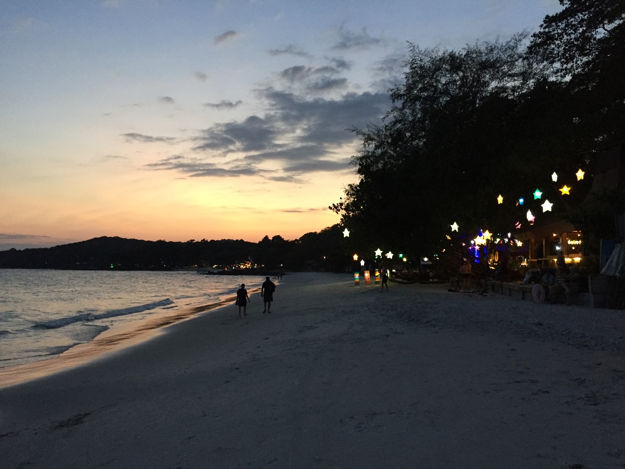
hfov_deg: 61.7
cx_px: 312
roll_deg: -0.6
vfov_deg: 48.2
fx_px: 524
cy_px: 234
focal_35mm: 29
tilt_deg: +3.6
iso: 160
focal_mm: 4.15
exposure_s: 1/30
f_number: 2.2
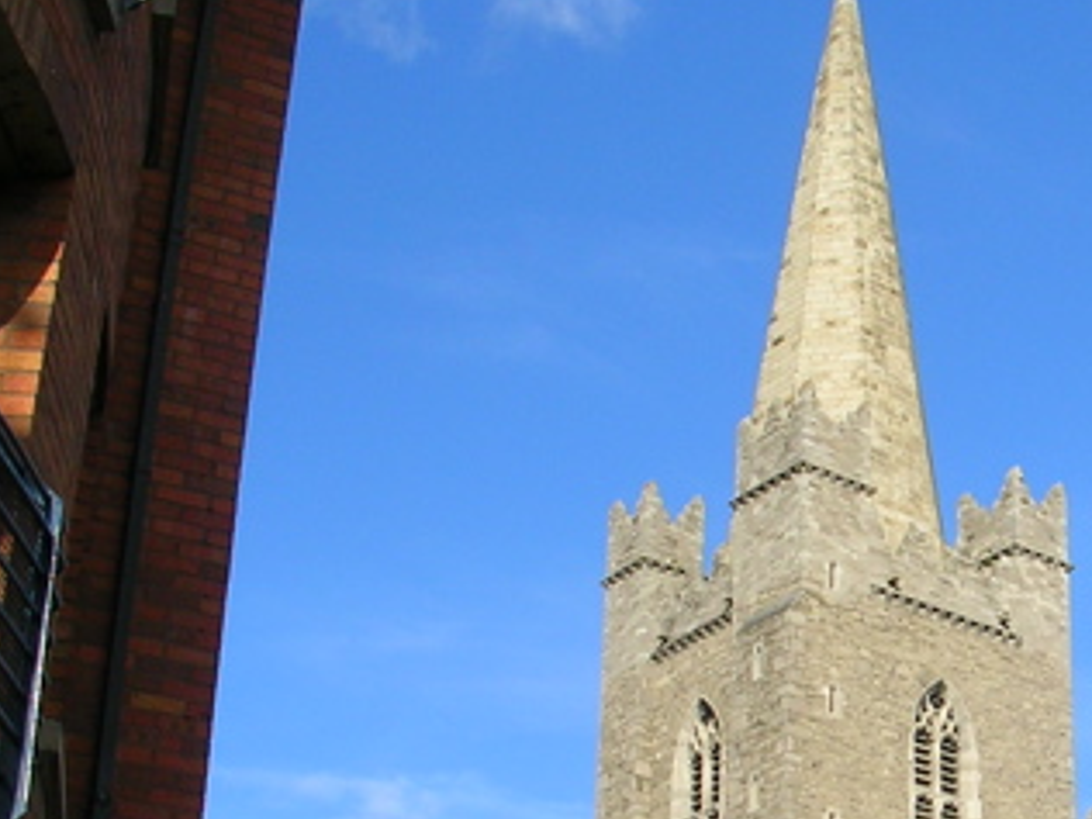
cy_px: 698
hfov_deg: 24.3
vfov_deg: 18.9
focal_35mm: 77
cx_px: 1064
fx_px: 2429
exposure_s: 1/227
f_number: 5.6
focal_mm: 5.8
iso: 50
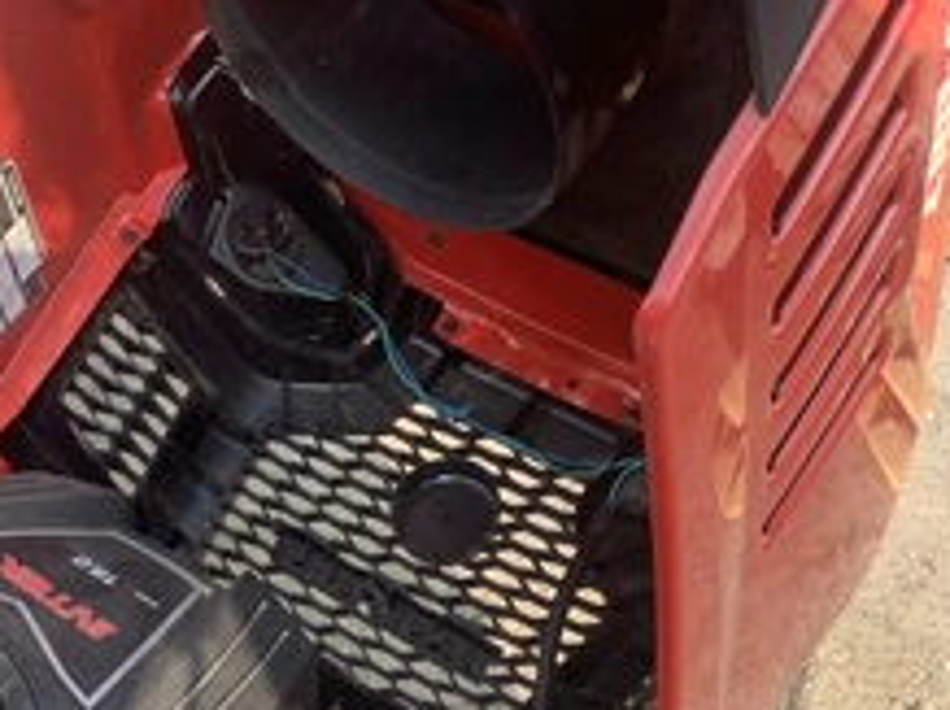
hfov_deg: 32.2
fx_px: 1563
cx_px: 100
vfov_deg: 24.8
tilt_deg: -36.5
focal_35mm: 57
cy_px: 649
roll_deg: -8.7
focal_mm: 3.3
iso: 25
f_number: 2.4
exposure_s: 1/262
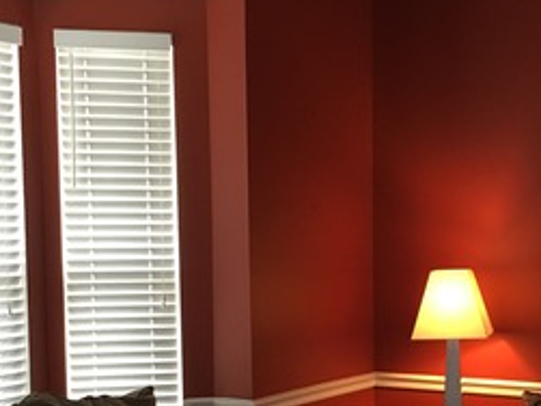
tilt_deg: -3.7
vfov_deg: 19.7
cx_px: 390
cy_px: 320
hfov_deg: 26.1
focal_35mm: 74
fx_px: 1156
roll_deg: +0.7
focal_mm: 4.15
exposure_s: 1/15
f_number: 2.2
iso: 50
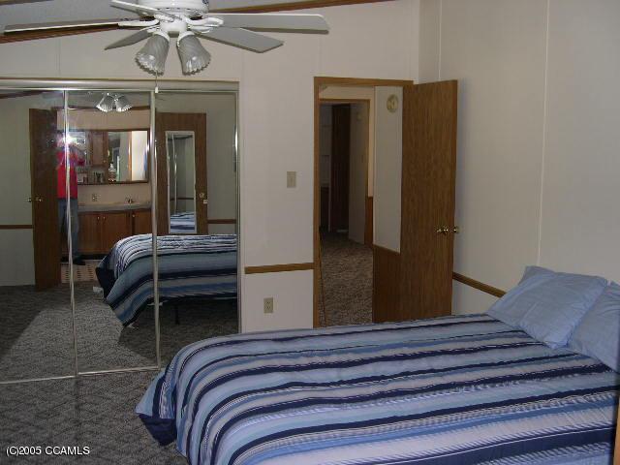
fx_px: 681
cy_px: 232
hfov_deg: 49.0
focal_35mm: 38
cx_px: 310
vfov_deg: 37.7
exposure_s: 1/60
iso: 120
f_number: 2.8
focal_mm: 8
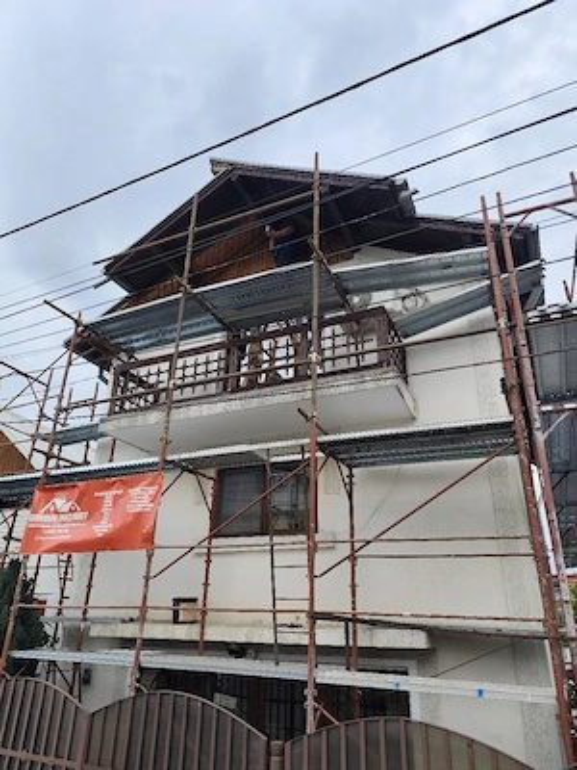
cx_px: 288
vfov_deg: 73.9
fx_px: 511
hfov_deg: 58.9
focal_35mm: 23
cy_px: 385
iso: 50
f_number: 1.65
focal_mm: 6.19
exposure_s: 1/769
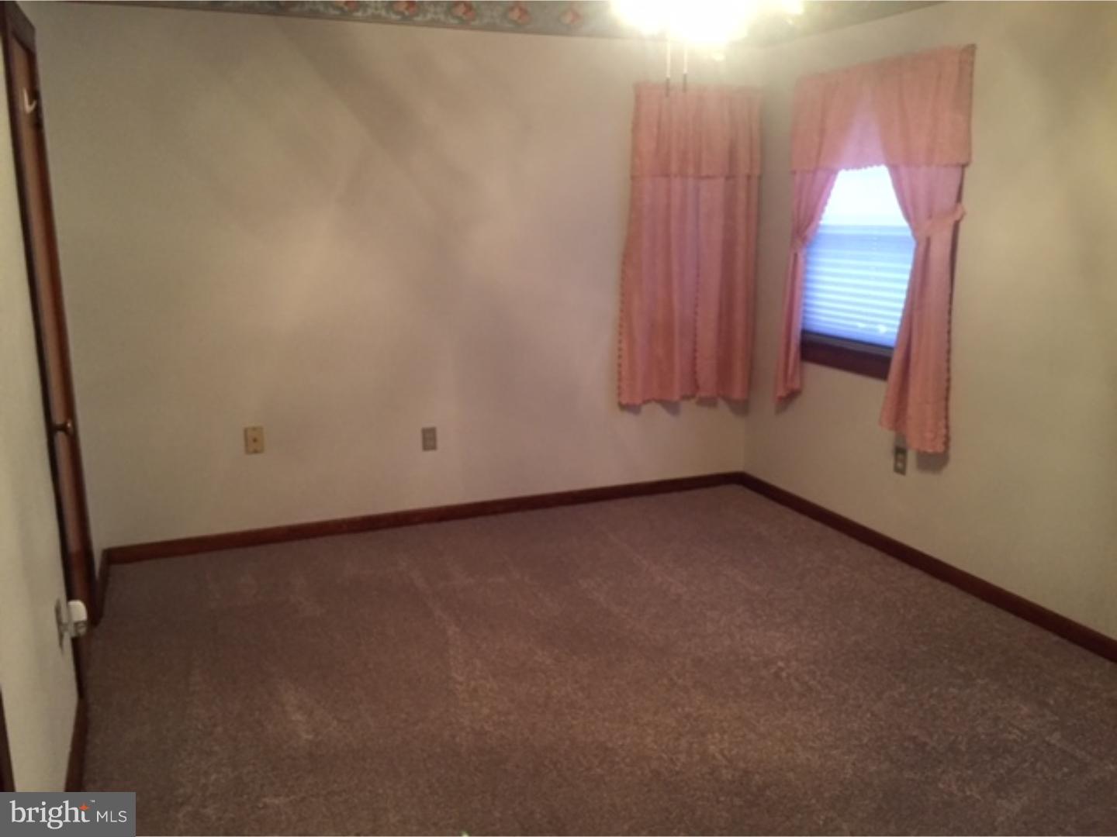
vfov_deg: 48.2
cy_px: 418
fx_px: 936
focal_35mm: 29
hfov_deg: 61.7
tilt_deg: -11.5
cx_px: 558
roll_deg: +0.0
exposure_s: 1/30
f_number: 2.2
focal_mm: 4.15
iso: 250
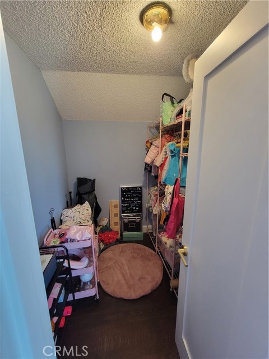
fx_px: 135
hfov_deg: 89.9
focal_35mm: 13
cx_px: 134
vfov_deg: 106.2
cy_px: 180
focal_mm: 2.2
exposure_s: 1/60
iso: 400
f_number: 2.2
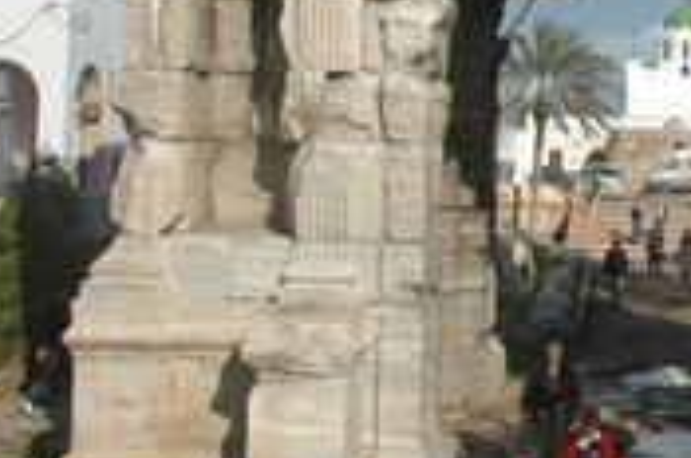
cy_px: 16
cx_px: 616
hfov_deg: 23.9
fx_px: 1590
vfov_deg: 16.1
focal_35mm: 83
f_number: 11
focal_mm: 22
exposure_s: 1/500
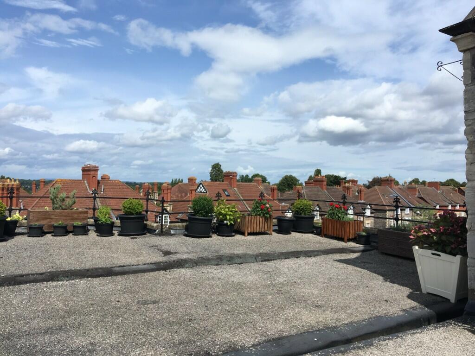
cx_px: 238
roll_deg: -1.1
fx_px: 398
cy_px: 178
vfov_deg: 48.2
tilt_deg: +2.0
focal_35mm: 29
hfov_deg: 61.7
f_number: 2.2
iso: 25
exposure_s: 1/1570
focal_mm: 4.15
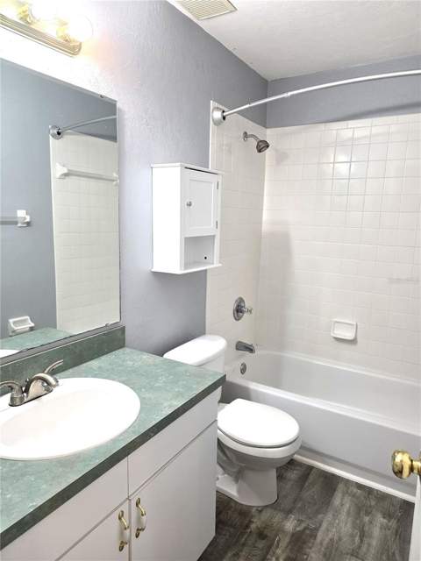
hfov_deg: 58.9
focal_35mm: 23
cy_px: 280
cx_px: 210
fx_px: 373
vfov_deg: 73.9
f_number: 1.7
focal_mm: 6.3
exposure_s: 1/120
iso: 200
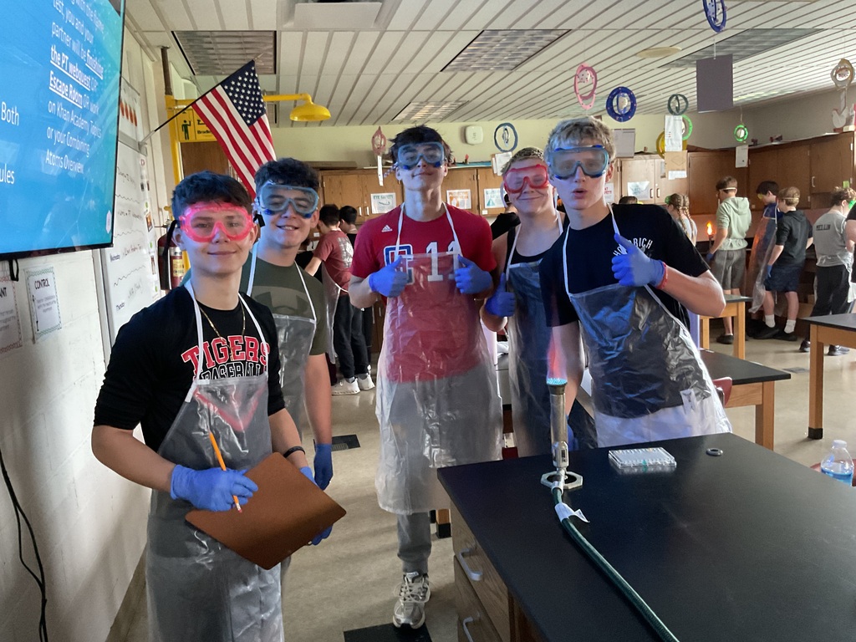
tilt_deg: -8.7
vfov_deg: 48.2
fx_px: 717
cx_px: 428
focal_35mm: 29
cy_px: 321
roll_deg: +3.0
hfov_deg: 61.7
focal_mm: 3
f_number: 1.8
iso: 400
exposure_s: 1/30
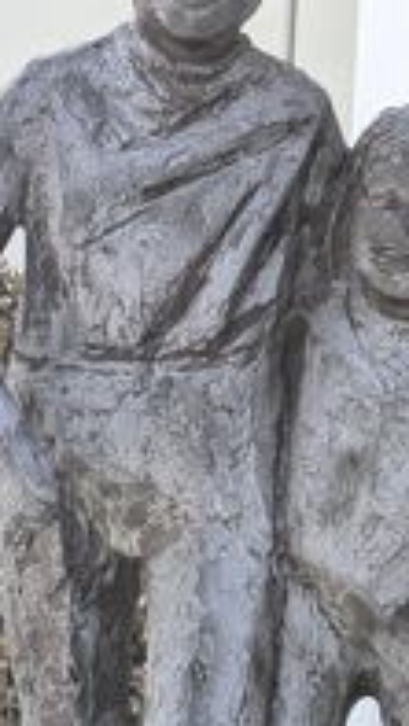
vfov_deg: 6.7
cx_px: 262
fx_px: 6219
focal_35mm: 323
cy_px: 625
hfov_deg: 3.8
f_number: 2.8
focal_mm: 17.91
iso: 128
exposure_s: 1/290
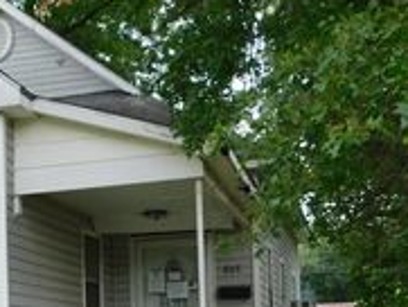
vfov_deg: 17.3
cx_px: -9
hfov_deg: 22.5
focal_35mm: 83
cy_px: 328
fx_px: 979
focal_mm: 5.3
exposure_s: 1/80
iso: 125
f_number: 3.2
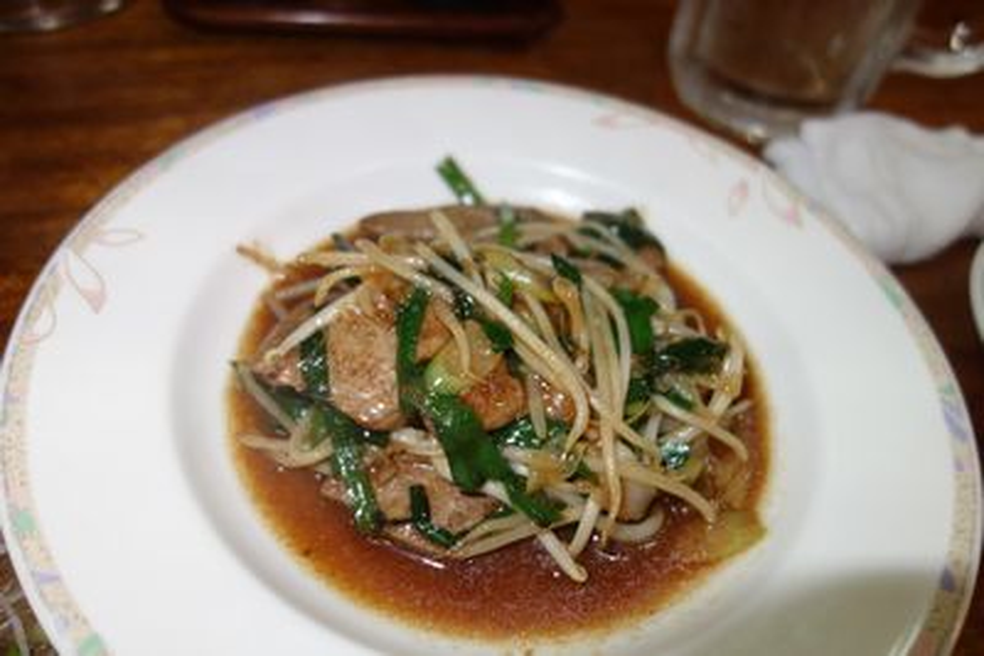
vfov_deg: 46.4
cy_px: 328
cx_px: 492
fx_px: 766
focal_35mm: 28
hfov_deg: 65.5
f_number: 1.8
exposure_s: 1/30
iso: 125
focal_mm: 10.4
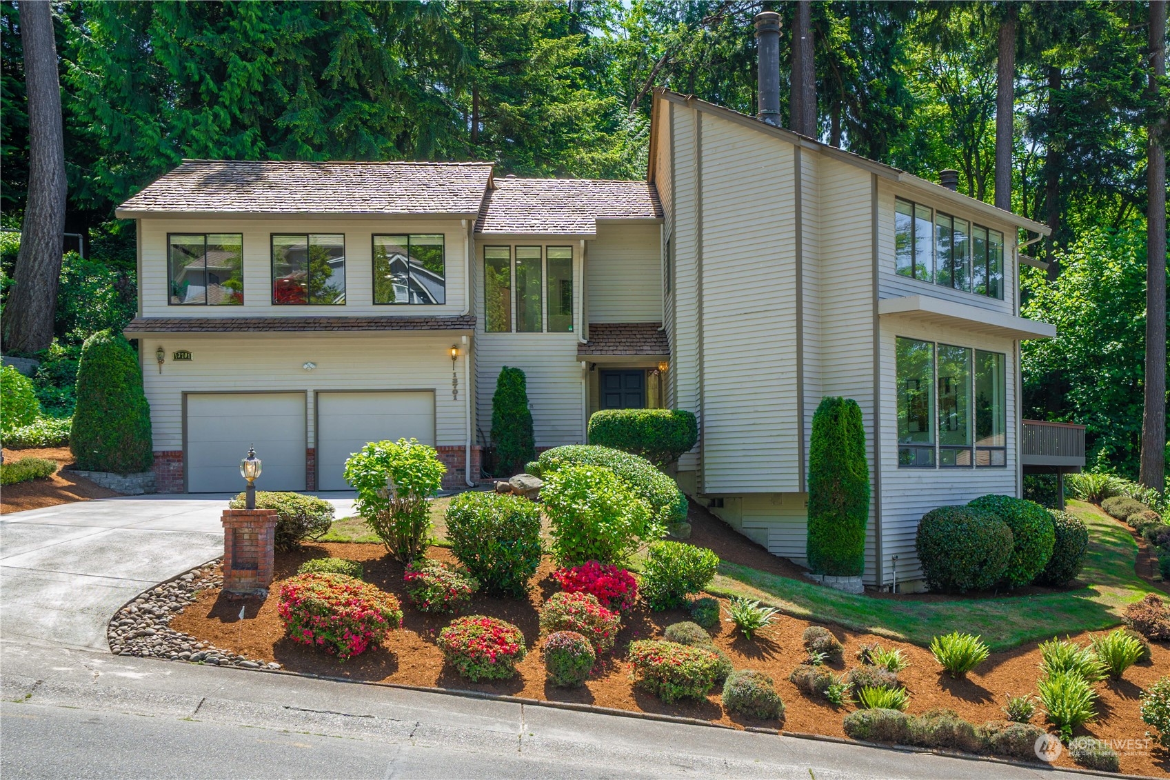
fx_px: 780
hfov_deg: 73.7
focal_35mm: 24
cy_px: 390
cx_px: 585
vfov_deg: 53.1
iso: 125
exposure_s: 1/80
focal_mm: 24
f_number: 6.3
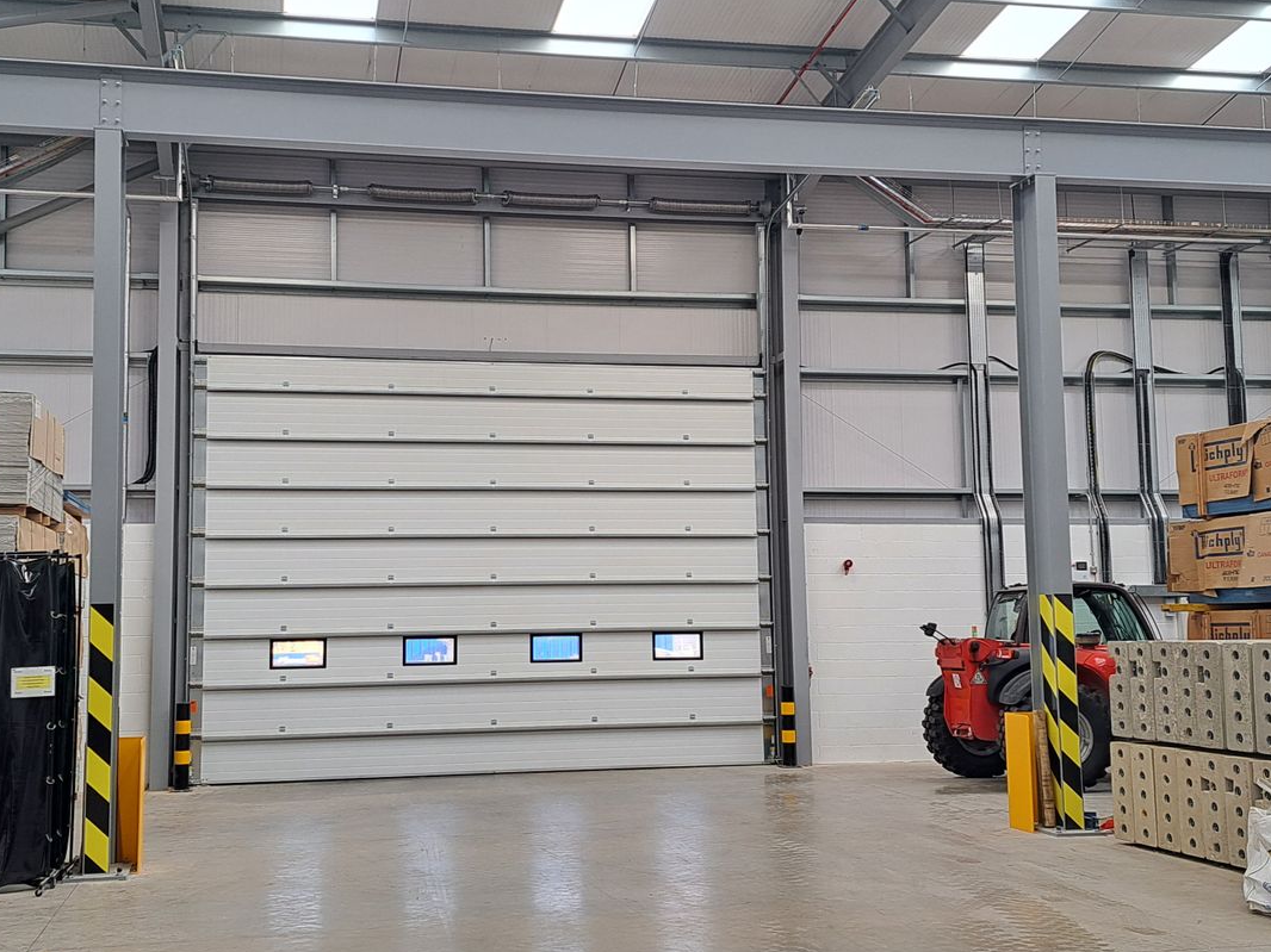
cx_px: 612
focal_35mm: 25
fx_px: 918
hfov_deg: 69.4
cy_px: 490
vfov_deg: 54.9
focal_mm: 5.23
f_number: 1.8
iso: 50
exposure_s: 1/100
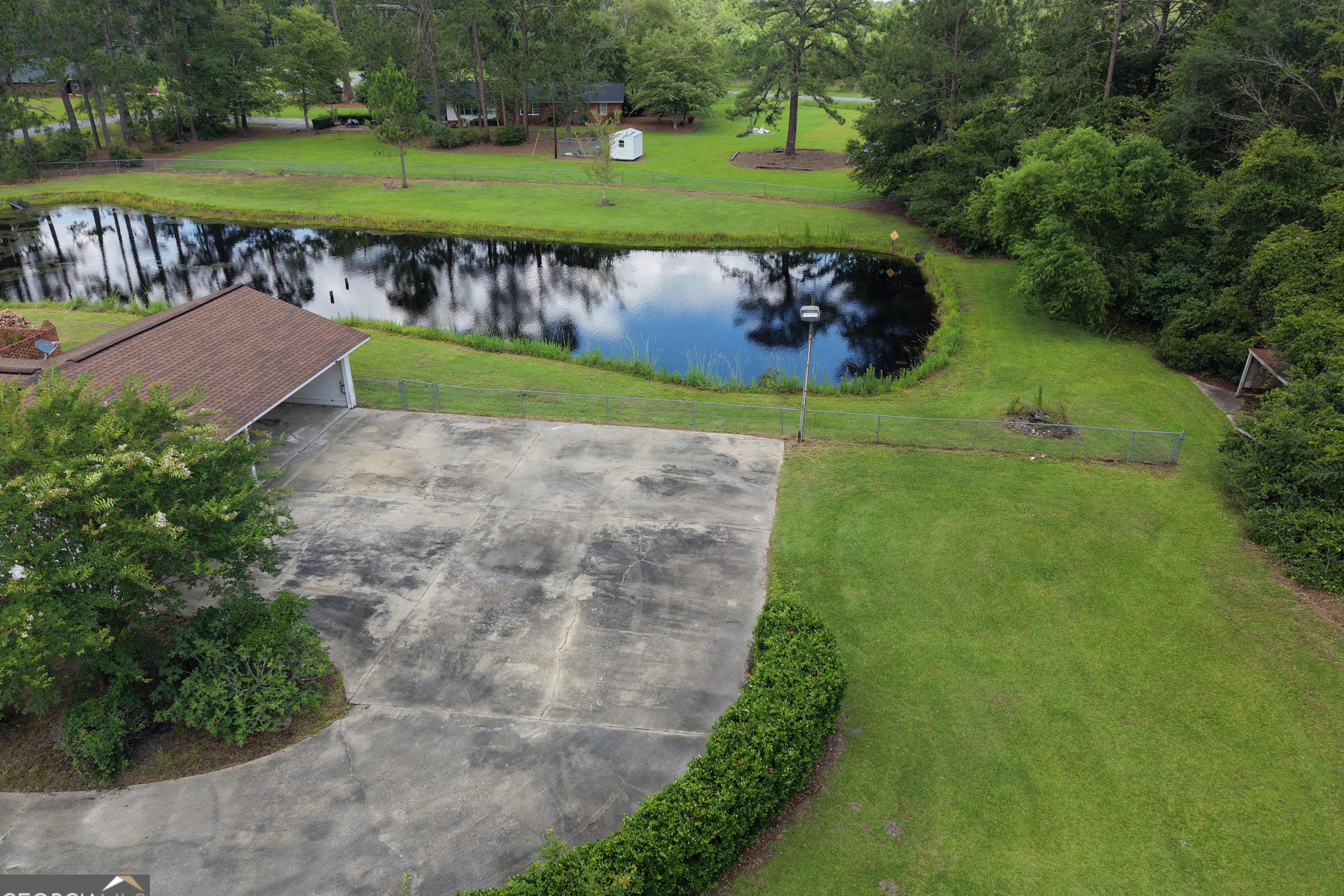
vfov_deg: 51.3
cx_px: 672
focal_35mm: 25
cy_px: 420
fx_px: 933
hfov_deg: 71.5
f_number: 1.8
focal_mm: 8.67
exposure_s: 1/800
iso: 100
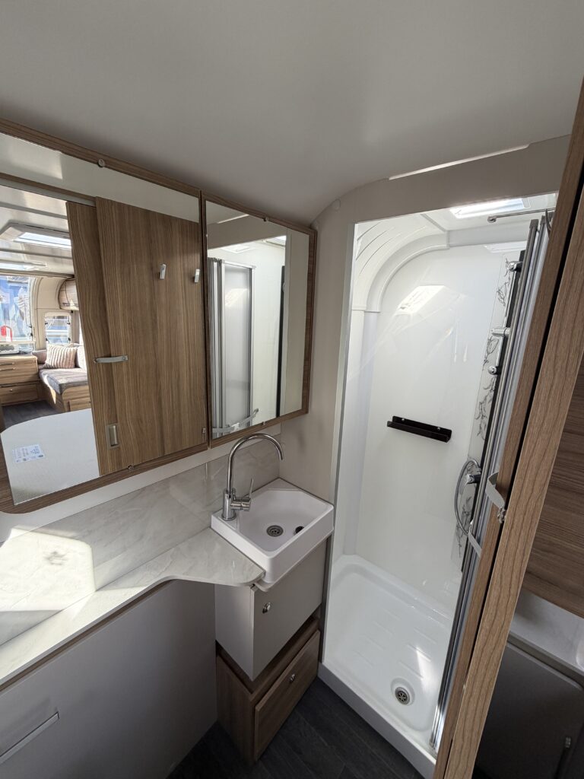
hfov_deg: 85.7
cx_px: 292
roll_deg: -2.2
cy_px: 390
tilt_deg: -11.8
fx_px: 315
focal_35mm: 14
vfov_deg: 102.1
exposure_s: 1/121
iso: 100
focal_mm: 2.22
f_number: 2.2
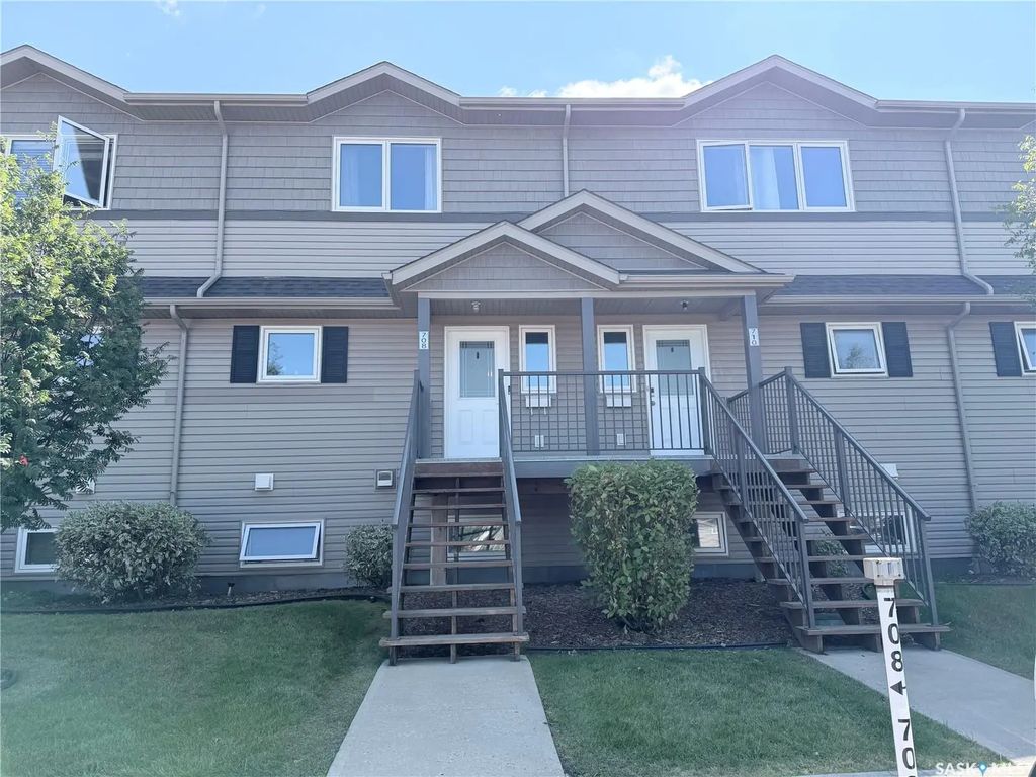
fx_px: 718
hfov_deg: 71.6
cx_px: 518
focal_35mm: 24
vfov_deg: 56.8
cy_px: 388
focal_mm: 6.76
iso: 100
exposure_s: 1/1689
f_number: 1.78
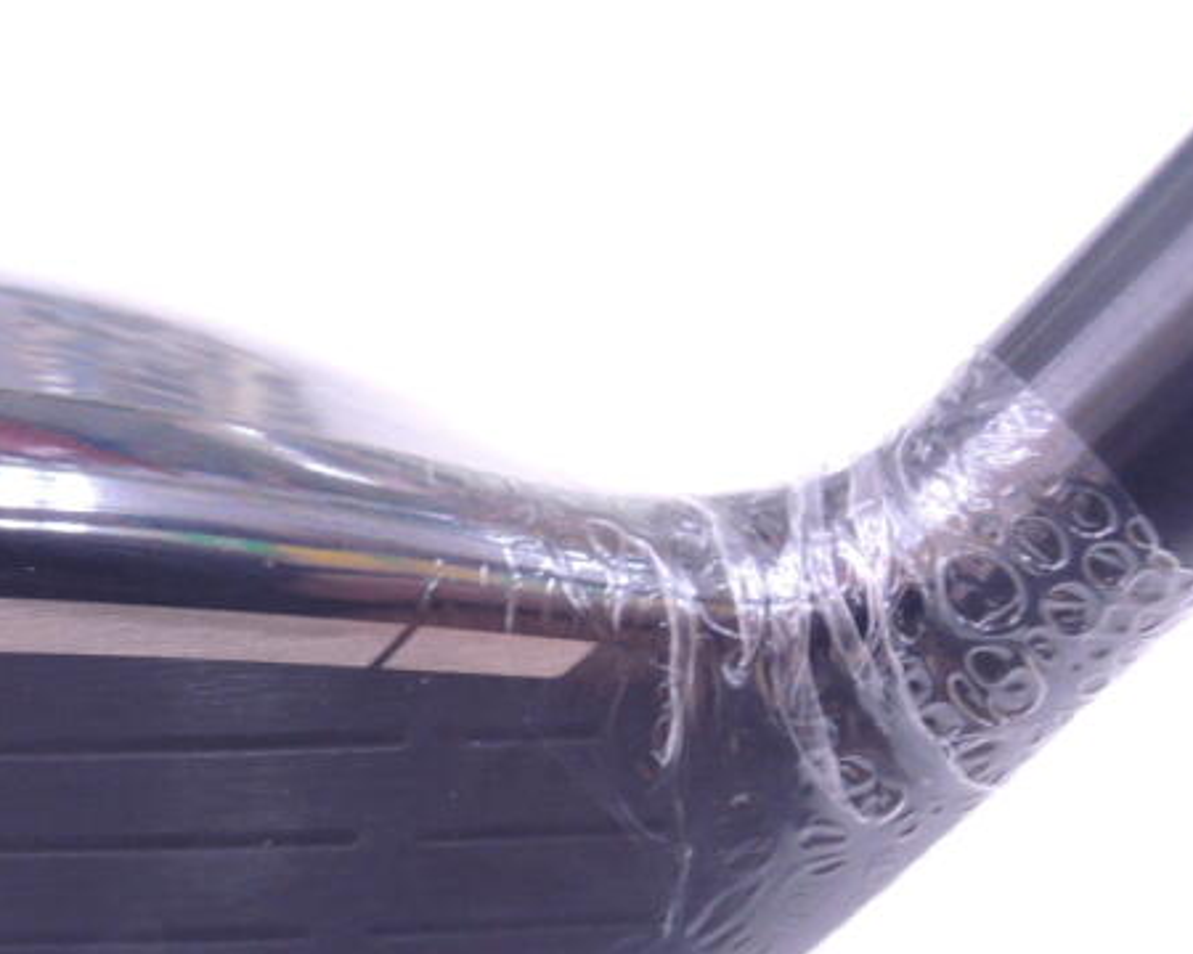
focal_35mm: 50
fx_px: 1765
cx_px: -8
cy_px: 726
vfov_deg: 29.7
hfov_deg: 34.0
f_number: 2.8
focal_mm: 4.3
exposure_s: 1/30
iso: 280
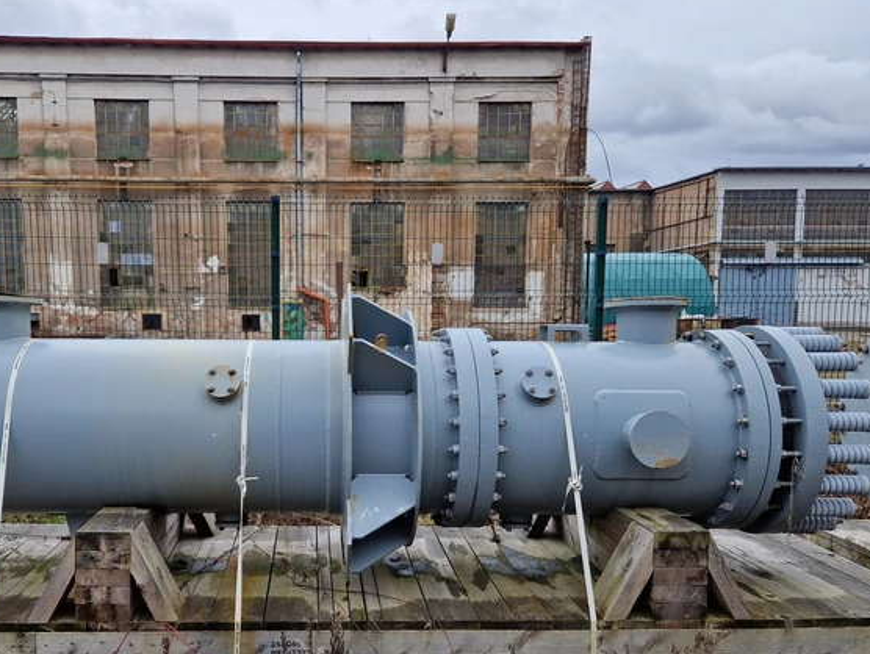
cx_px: 341
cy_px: 384
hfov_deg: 57.8
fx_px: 780
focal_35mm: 31
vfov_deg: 45.3
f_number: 1.8
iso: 50
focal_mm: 5.4
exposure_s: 1/530
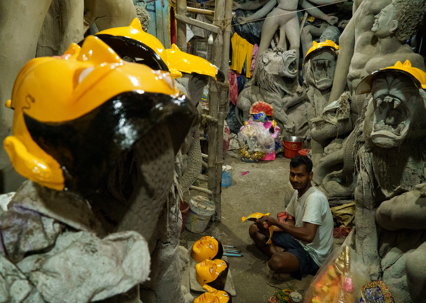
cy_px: 152
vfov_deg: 47.9
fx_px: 341
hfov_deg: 64.0
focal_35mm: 28
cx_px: 199
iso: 8000
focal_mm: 18
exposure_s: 1/250
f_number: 4.5
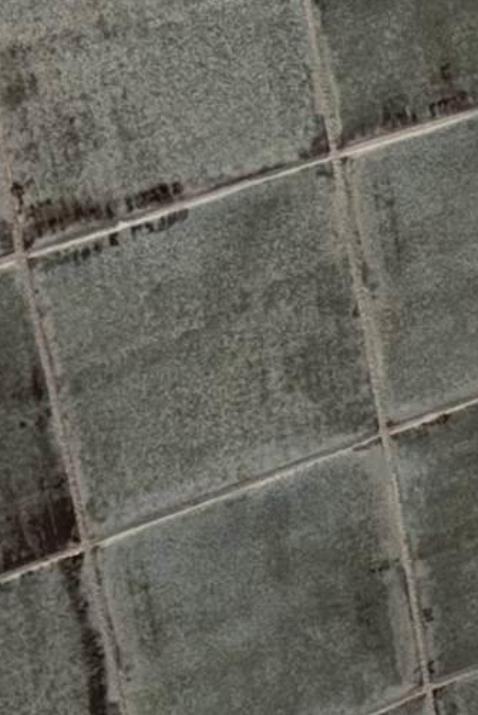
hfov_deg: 7.6
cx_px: 1287
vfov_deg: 12.4
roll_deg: +3.3
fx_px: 3281
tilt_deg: -24.4
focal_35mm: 165
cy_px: 139
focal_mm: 5.96
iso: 40
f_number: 1.6
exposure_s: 1/20
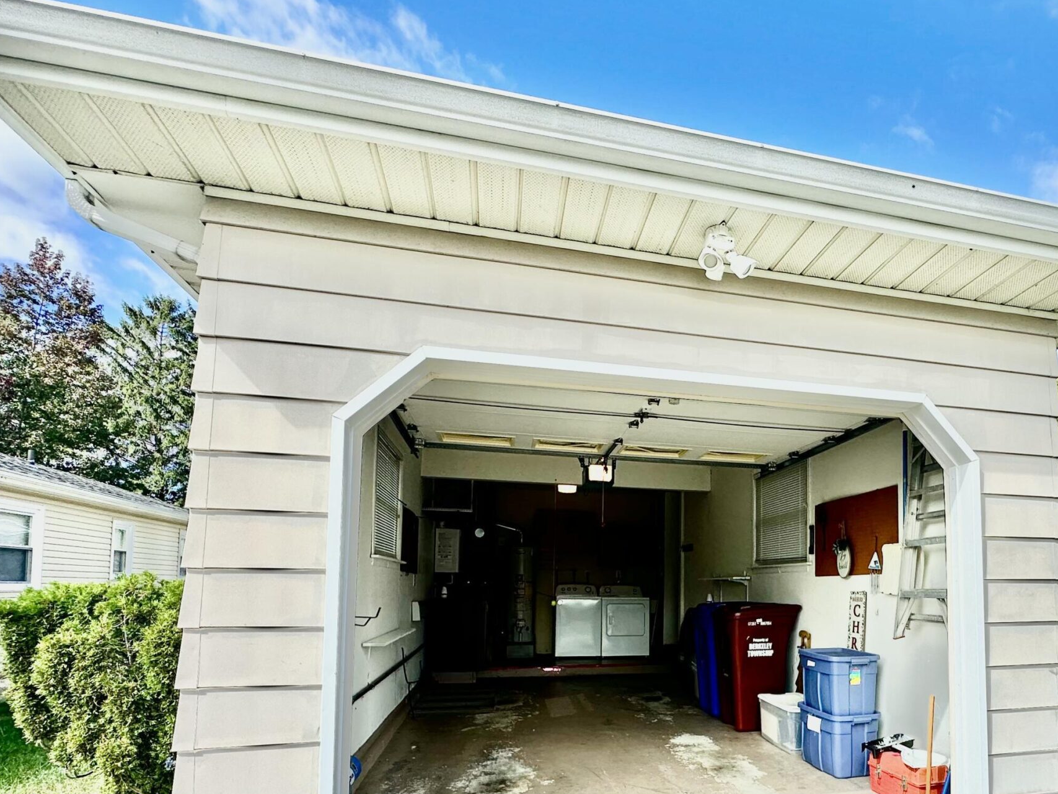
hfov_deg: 77.2
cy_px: 555
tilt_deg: +4.0
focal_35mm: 21
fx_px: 642
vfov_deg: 61.3
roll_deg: -0.9
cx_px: 677
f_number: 2.2
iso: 40
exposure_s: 1/725
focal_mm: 2.22
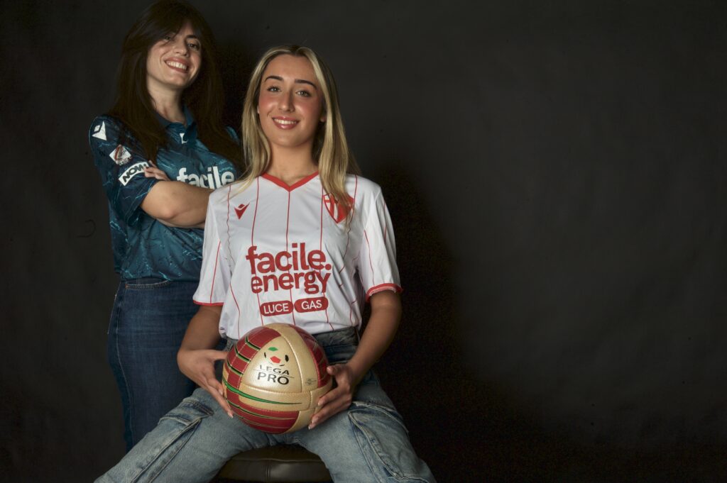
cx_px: 364
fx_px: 1009
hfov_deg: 39.6
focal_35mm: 50
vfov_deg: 26.9
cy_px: 242
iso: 200
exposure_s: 1/200
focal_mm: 50
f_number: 20
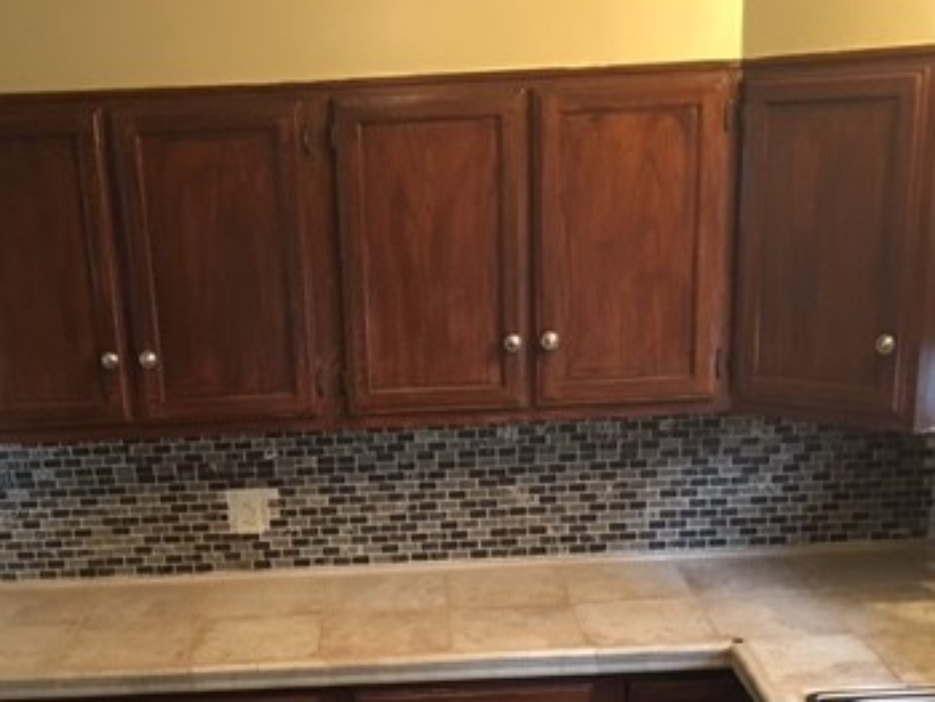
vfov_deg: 26.8
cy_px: 609
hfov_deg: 36.0
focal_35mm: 53
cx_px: 379
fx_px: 1433
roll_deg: +4.3
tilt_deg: -17.1
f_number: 2.2
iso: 80
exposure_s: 1/10
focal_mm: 4.15
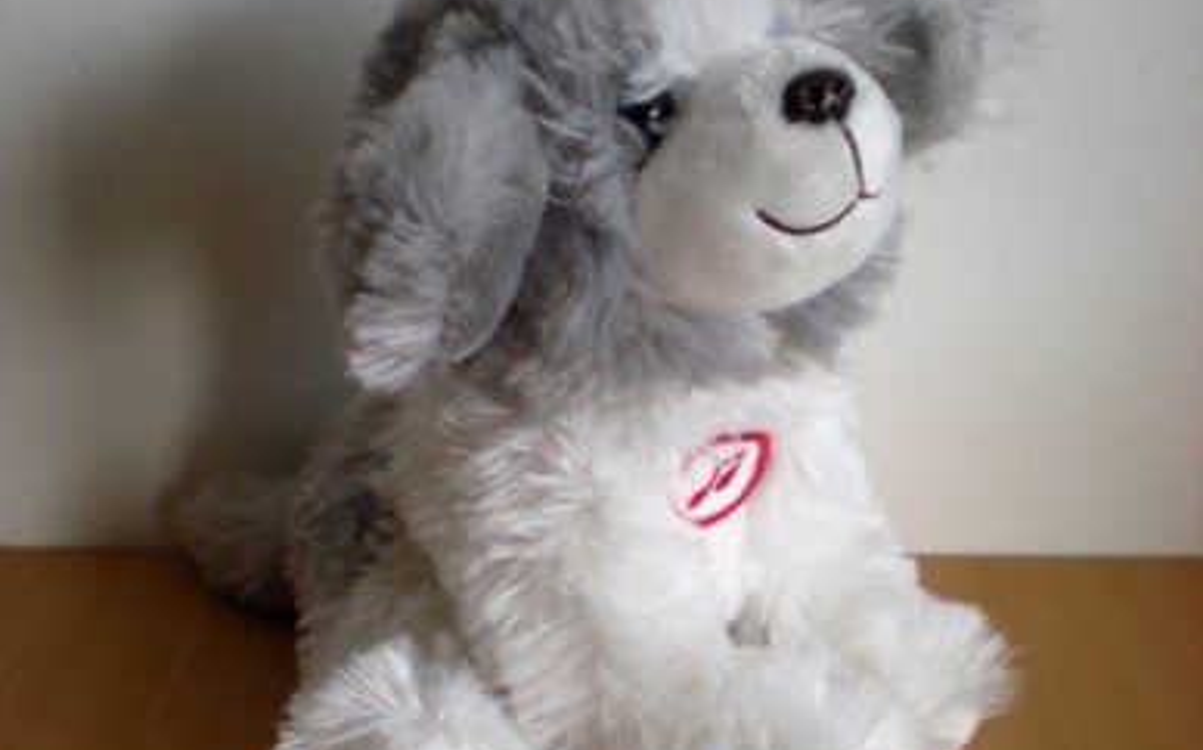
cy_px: 508
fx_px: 1769
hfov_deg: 37.6
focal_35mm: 54
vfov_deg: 23.8
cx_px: 602
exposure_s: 1/59.3
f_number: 3.1
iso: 110
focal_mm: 6.3
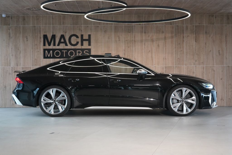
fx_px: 374
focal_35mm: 58
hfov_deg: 34.5
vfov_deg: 23.4
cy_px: 78
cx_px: 116
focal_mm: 58
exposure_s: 1/160
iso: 5000
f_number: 5
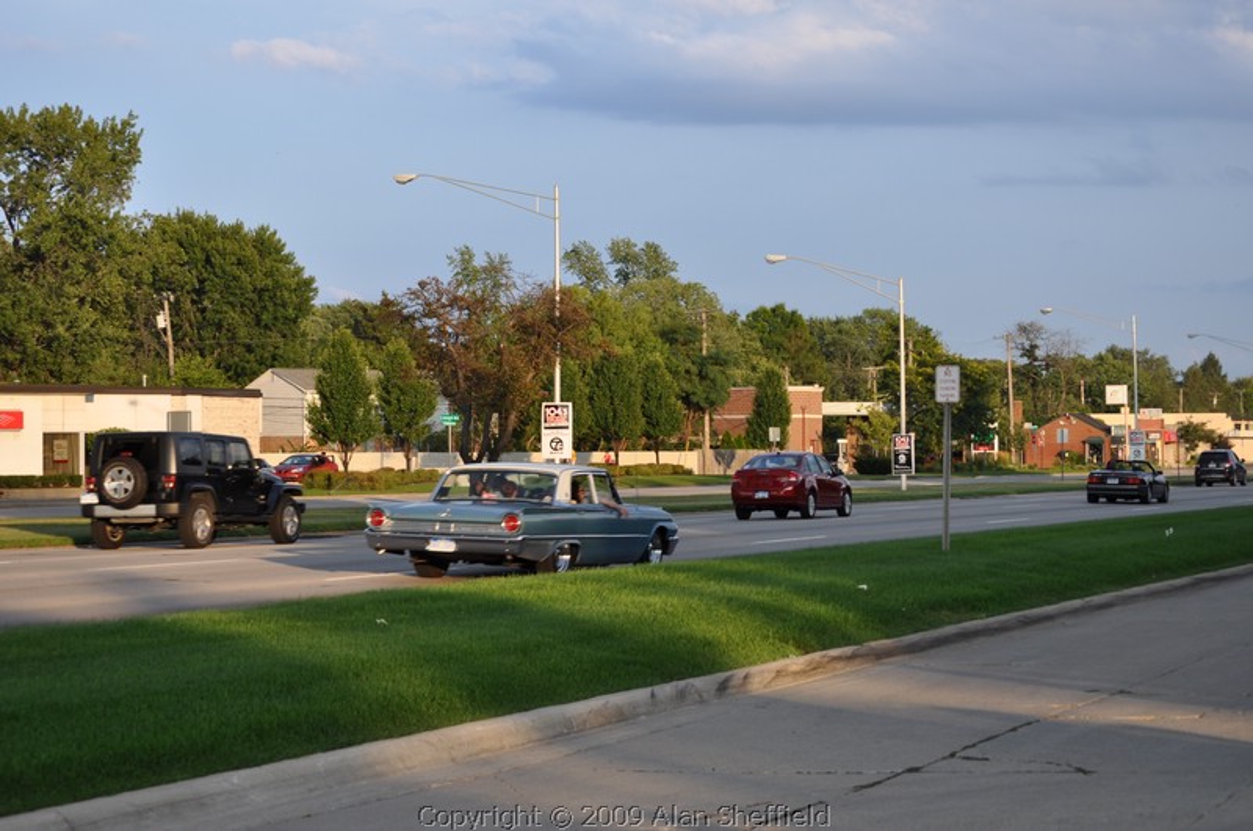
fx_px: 2867
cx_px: 626
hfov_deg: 24.7
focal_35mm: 82
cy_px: 416
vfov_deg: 16.5
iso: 200
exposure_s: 1/200
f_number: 7.1
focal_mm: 55
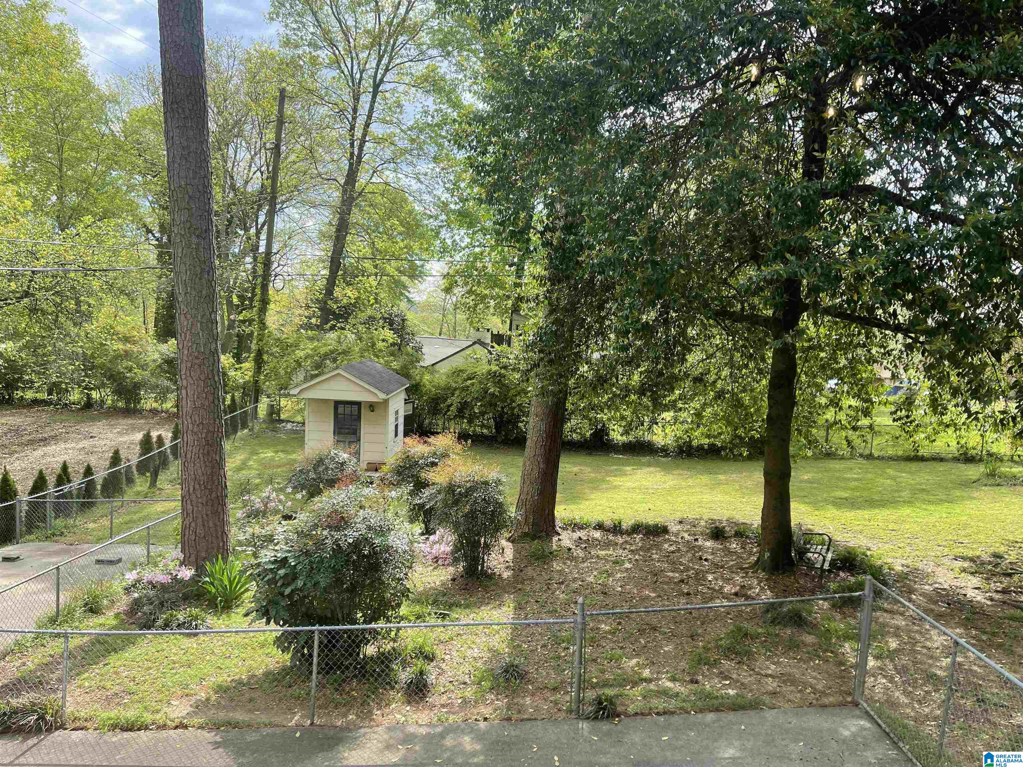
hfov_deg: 67.3
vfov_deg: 53.1
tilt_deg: -5.8
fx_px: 768
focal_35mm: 26
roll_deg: -3.2
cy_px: 384
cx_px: 512
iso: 32
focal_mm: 5.1
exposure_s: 1/887
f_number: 1.6
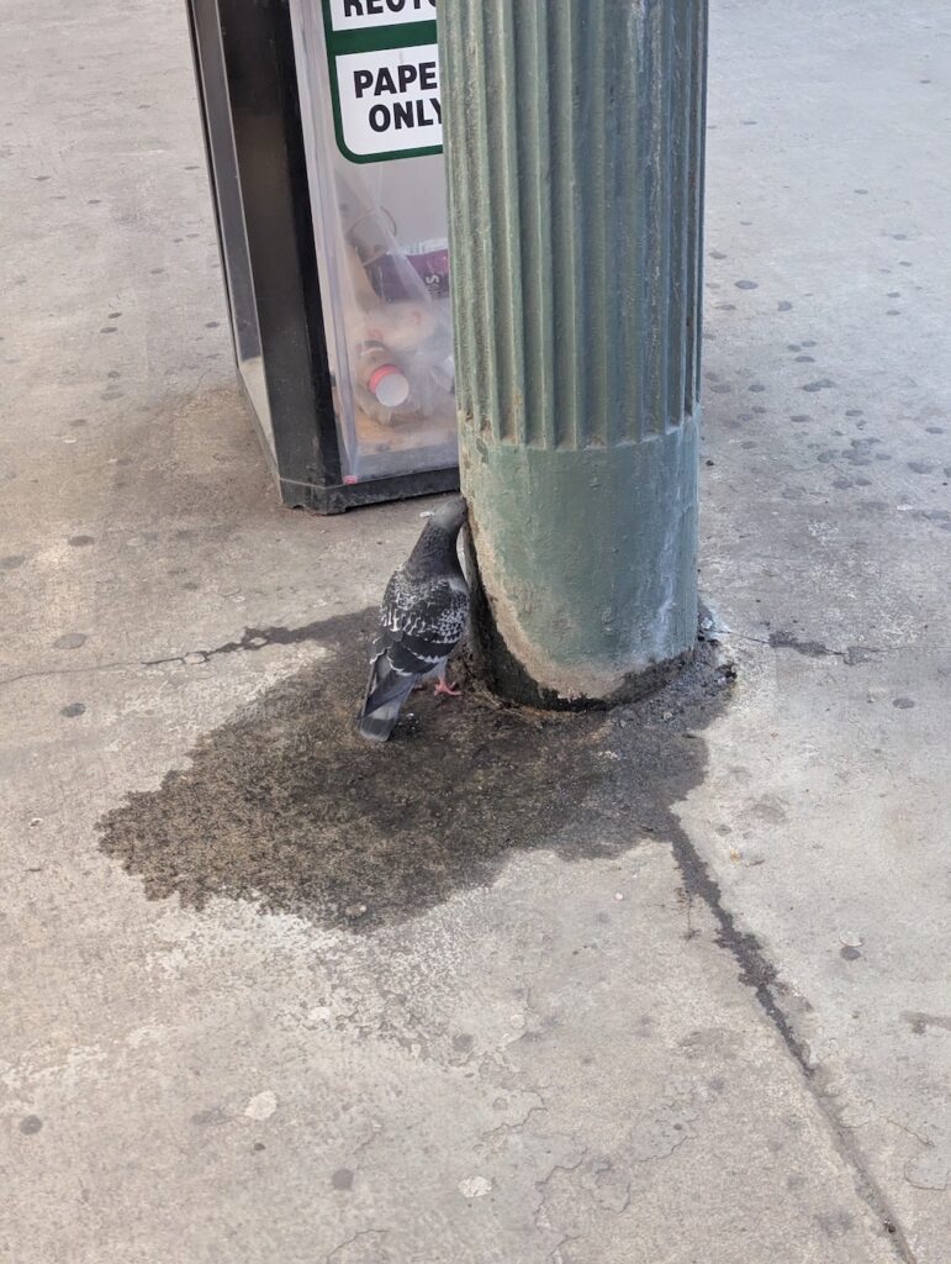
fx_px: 1754
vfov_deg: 39.6
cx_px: 476
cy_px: 632
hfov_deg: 30.3
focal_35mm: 48
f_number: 1.85
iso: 528
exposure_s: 1/120
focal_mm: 6.81
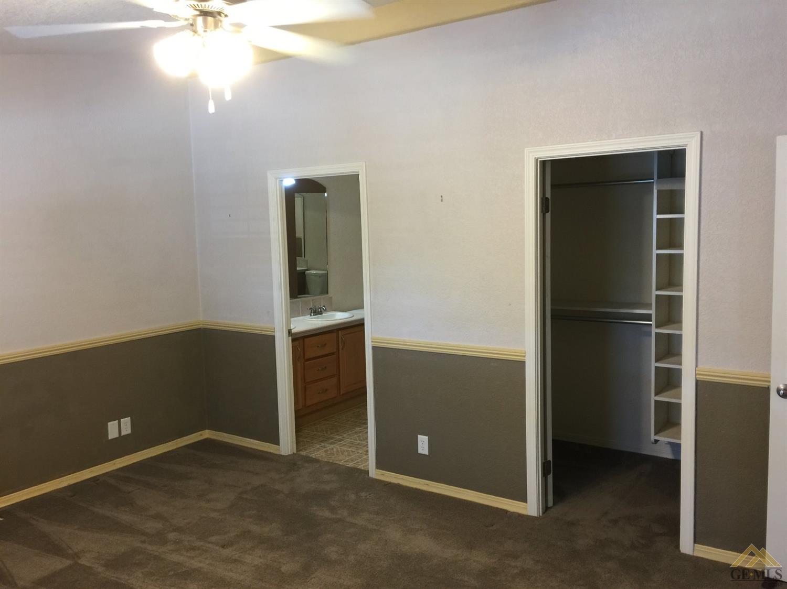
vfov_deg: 48.2
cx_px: 394
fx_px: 659
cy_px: 294
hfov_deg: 61.7
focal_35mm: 29
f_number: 2.2
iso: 50
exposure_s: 1/15
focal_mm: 4.15
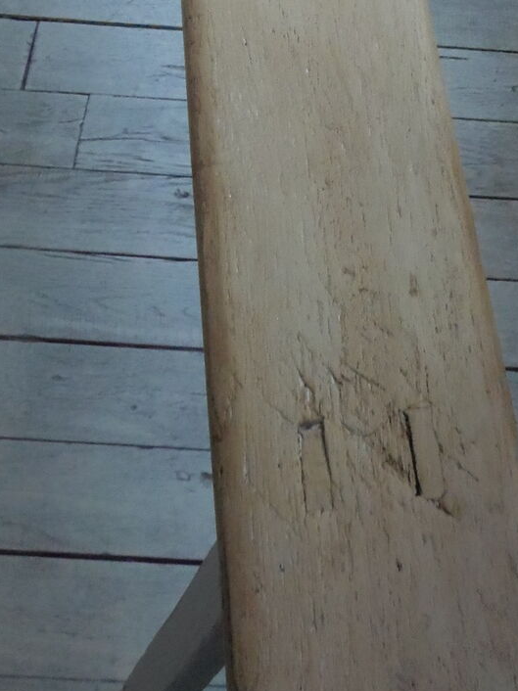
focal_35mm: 68
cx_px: 370
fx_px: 1358
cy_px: 16
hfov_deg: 21.5
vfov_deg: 27.1
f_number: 2.9
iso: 200
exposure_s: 1/30
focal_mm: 4.3
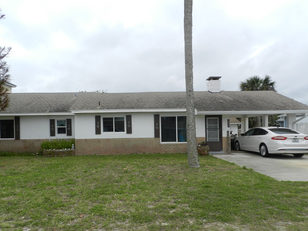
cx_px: 140
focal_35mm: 27
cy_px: 130
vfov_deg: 51.2
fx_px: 240
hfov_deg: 65.2
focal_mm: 4
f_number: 4.5
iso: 160
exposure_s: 1/1000
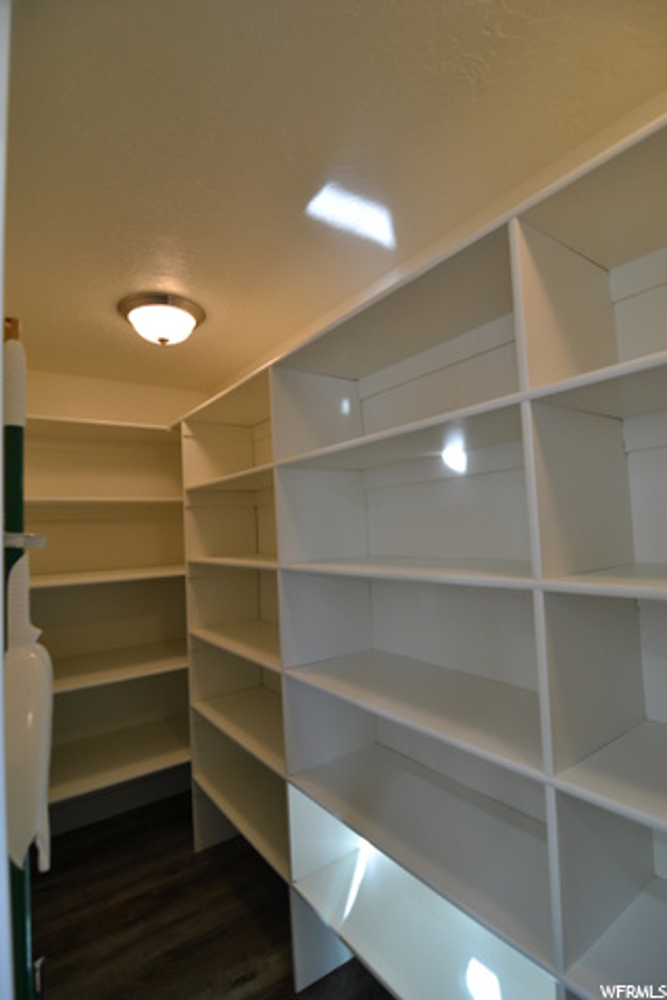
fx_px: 459
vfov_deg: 95.0
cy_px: 500
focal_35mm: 16
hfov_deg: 72.1
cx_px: 334
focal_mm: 11
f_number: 4
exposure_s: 1/60
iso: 400
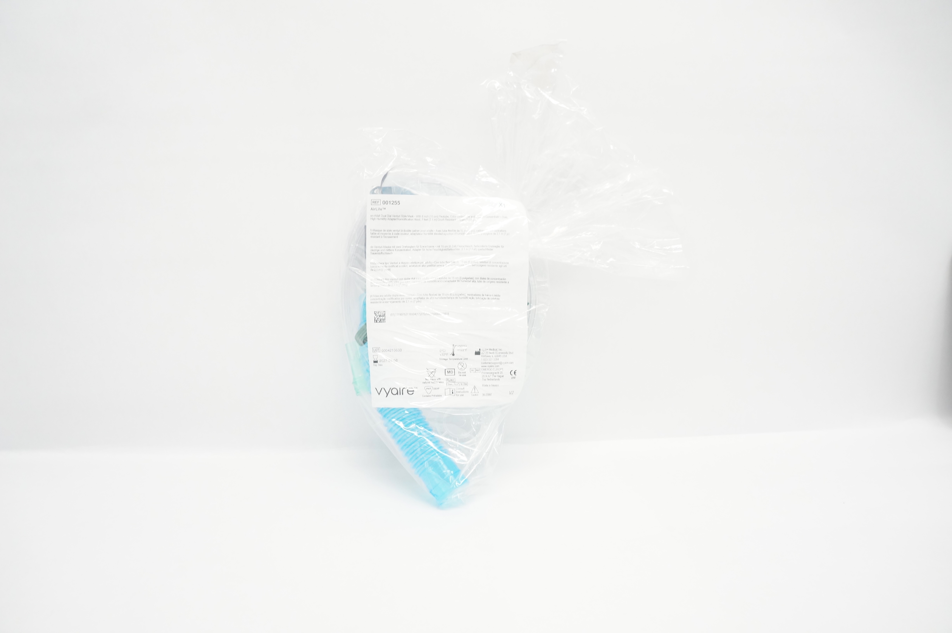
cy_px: 316
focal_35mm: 27
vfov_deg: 47.8
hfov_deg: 67.4
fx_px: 713
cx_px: 476
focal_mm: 18
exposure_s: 1/80
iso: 800
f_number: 5.6
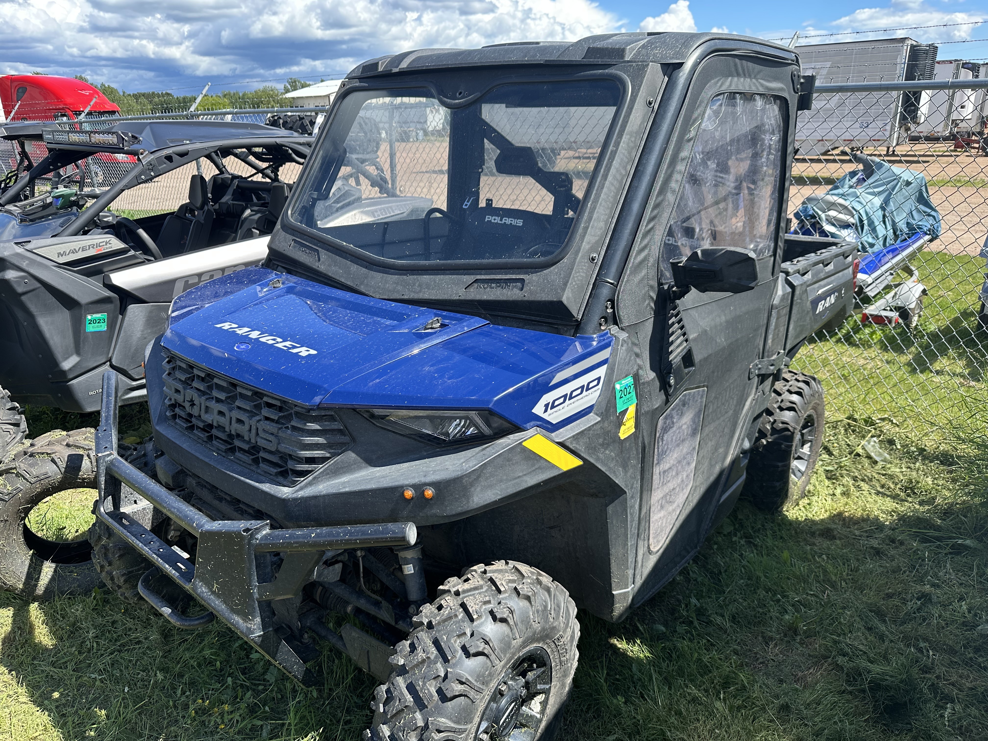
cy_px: 370
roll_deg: +1.4
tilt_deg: -18.6
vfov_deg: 56.8
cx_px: 494
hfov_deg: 71.6
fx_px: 685
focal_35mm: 24
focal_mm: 6.86
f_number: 1.78
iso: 80
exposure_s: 1/1495
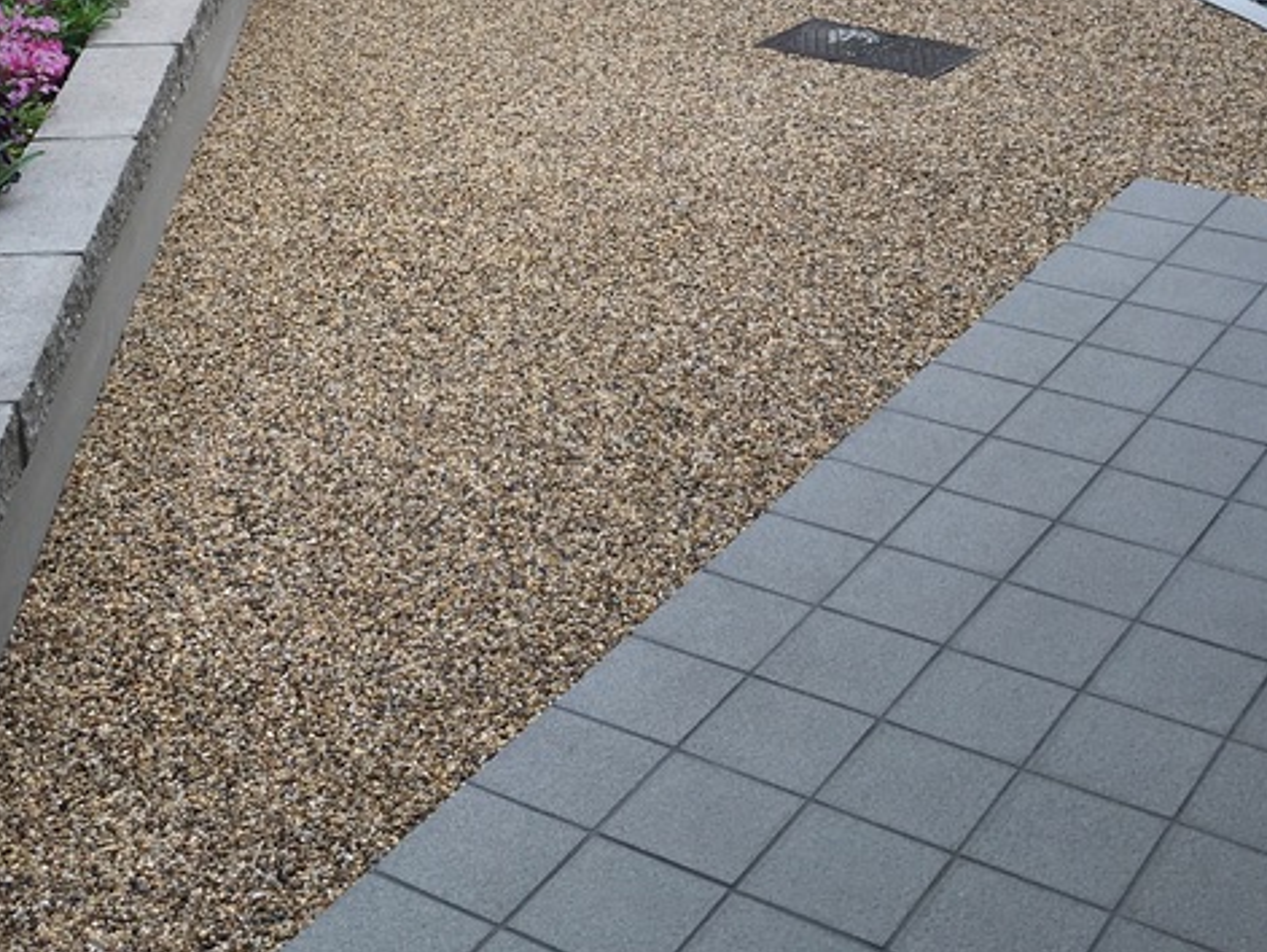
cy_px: 70
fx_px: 2308
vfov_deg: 22.7
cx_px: 527
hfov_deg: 30.6
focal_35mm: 63
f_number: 2.2
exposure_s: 1/390
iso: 25
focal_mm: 4.15
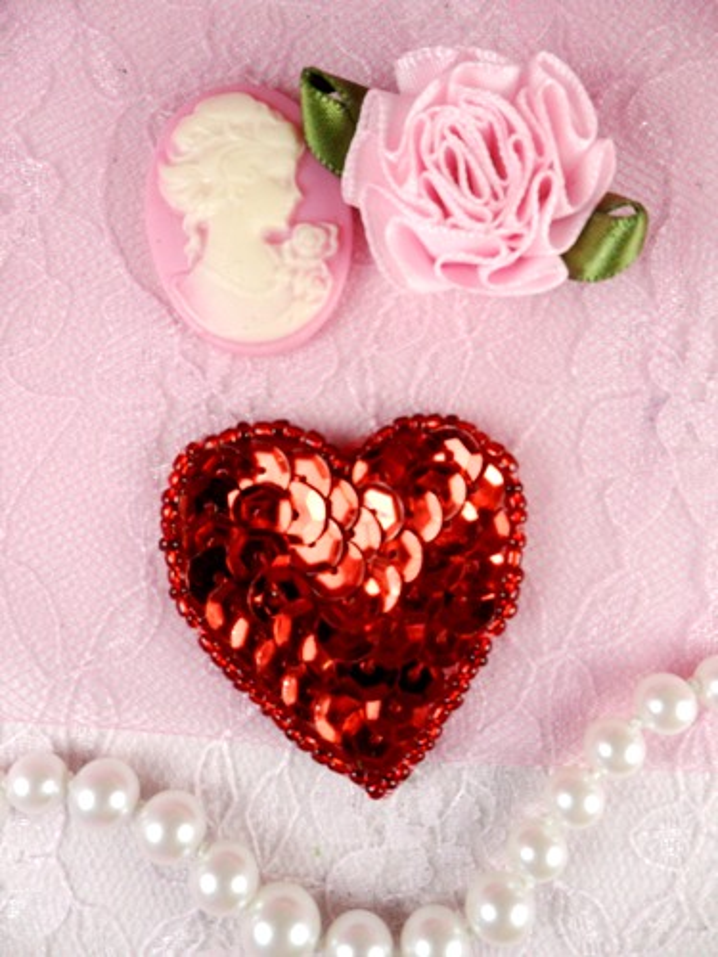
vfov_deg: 65.3
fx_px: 747
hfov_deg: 51.4
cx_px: 359
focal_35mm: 27
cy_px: 478
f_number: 3.5
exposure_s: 1/500
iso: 80
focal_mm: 4.9
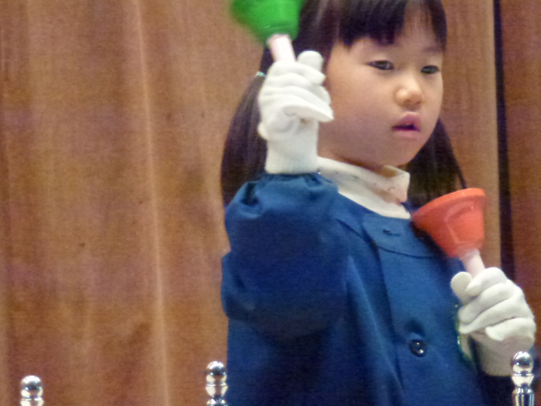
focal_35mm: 599
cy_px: 140
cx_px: 263
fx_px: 9362
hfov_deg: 3.3
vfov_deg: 2.5
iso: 1600
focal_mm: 68.8
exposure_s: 1/60
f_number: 5.9
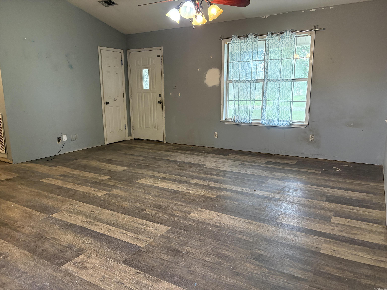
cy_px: 145
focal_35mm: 26
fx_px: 291
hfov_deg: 67.3
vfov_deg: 53.1
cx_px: 194
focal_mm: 5.96
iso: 320
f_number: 1.6
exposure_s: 1/60
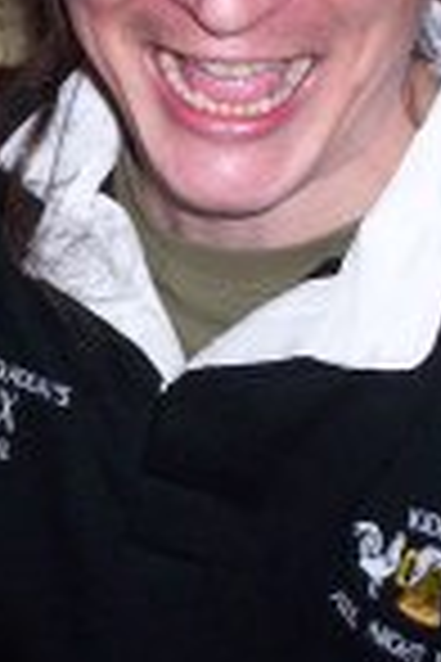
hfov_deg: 12.2
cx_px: -50
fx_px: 2021
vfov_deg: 18.5
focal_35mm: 110
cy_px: 180
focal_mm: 4.99
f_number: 4.5
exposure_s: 1/60
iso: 140
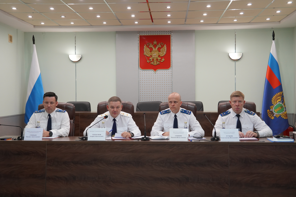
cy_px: 98
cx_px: 148
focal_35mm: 45
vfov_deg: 29.9
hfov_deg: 43.6
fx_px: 370
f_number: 4
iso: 800
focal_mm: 30
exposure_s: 1/160
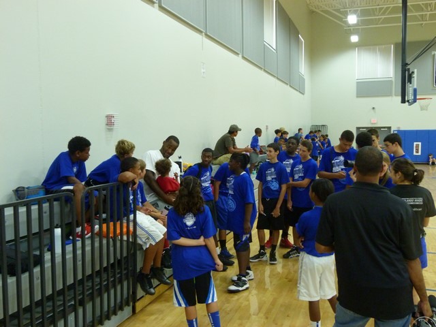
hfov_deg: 56.8
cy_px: 164
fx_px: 403
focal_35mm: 32
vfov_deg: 44.2
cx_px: 218
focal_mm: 5.7
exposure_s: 1/25
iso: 400
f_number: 3
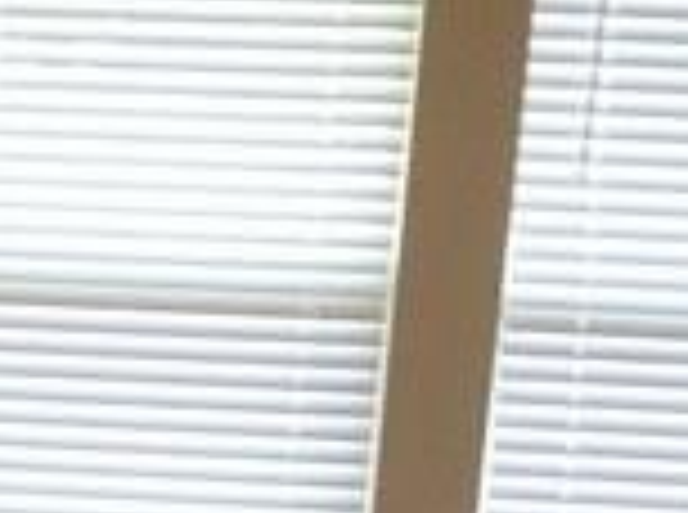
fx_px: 4660
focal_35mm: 235
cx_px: -1124
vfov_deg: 6.2
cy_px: 680
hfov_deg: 7.7
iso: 80
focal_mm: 4.28
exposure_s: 1/20
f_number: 2.4
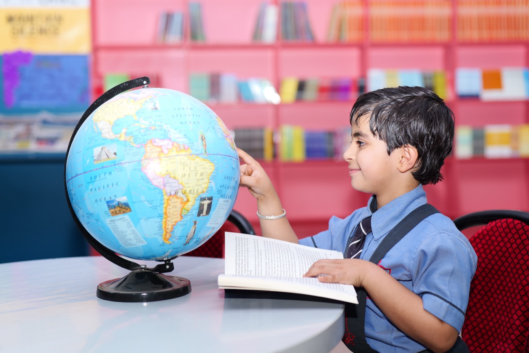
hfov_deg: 39.6
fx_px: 735
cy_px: 176
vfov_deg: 27.0
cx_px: 264
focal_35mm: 50
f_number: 2.5
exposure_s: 1/160
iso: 500
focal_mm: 50
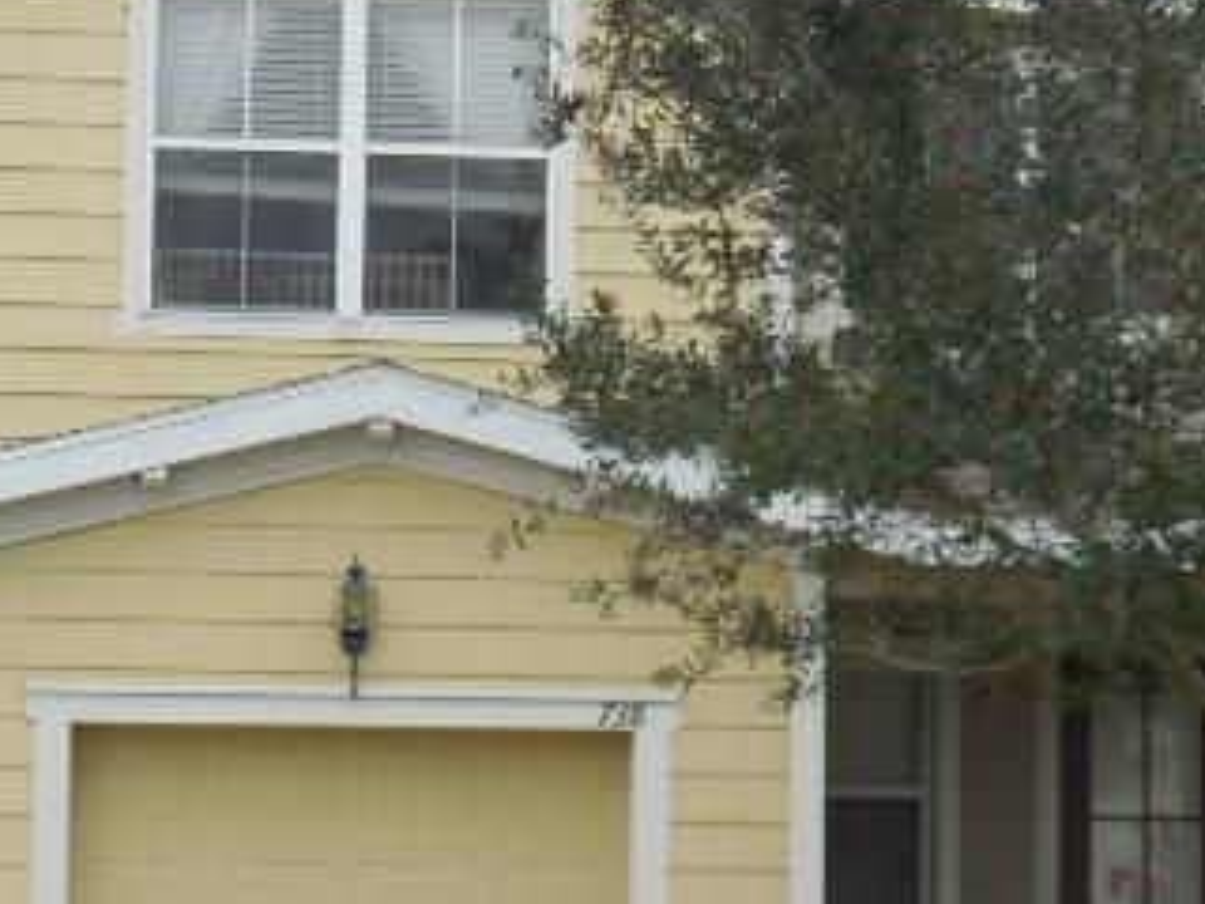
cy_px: 490
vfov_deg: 10.4
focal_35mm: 142
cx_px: 629
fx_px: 4943
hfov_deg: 13.9
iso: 125
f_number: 4.4
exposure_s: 1/125
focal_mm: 12.6
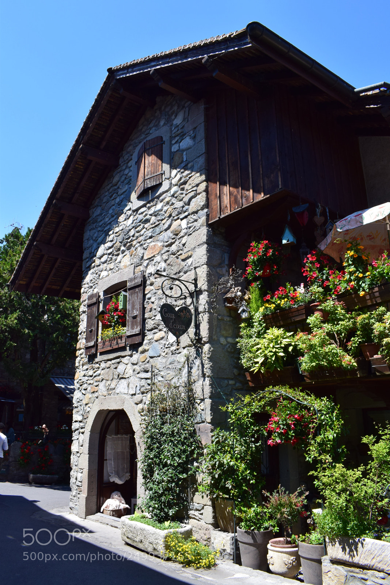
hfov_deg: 47.9
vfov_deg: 67.4
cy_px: 292
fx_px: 439
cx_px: 195
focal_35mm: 27
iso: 400
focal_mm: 18
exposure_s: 1/400
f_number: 11
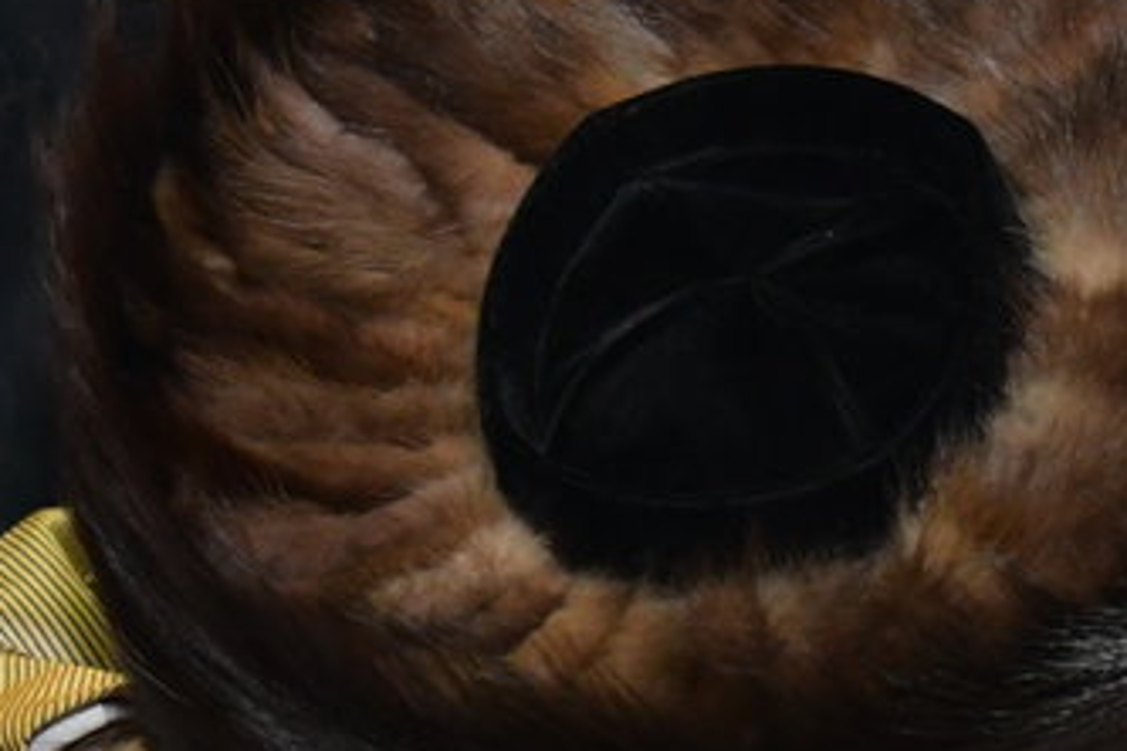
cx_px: 359
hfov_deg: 10.2
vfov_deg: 6.8
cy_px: 120
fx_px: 6323
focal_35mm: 202
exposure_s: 1/100
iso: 4000
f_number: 5.6
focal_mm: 48
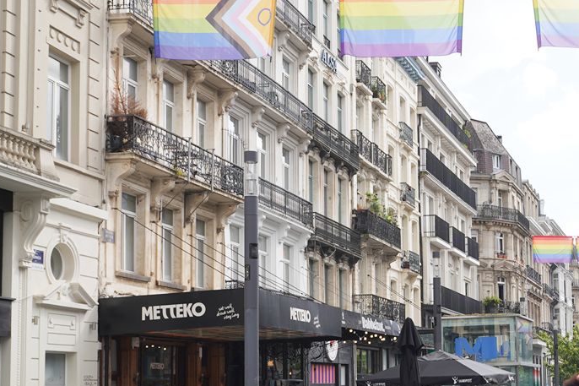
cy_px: 265
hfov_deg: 26.1
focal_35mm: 70
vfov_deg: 19.4
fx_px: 1125
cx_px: 674
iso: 100
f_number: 10
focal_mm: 24
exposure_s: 1/100
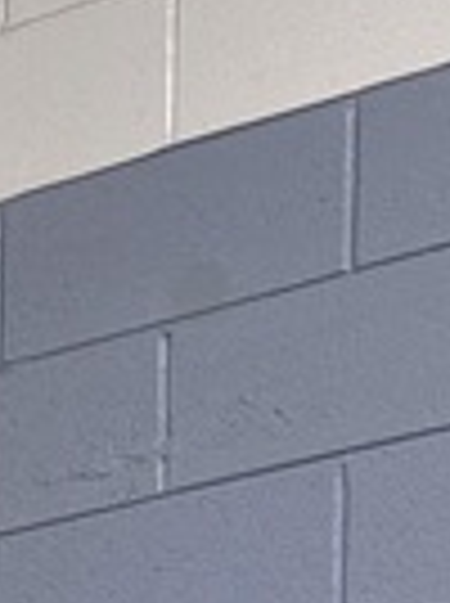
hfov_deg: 6.7
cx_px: -1238
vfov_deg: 8.8
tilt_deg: -2.4
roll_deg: +0.0
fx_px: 3199
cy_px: 1809
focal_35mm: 184
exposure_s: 1/60
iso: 160
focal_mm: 6.76
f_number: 1.78
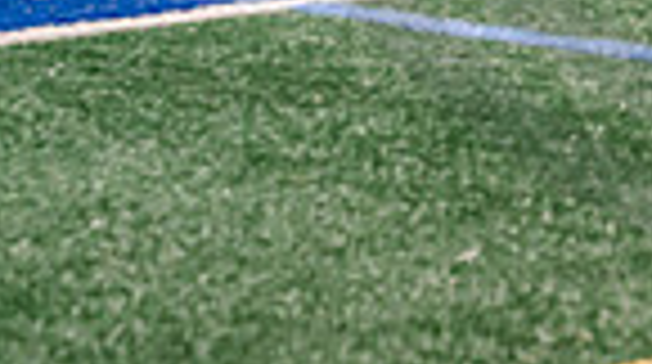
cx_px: 962
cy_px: -501
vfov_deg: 4.0
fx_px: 5074
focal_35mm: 294
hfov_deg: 7.2
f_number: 4
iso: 2500
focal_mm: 70
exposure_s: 1/160
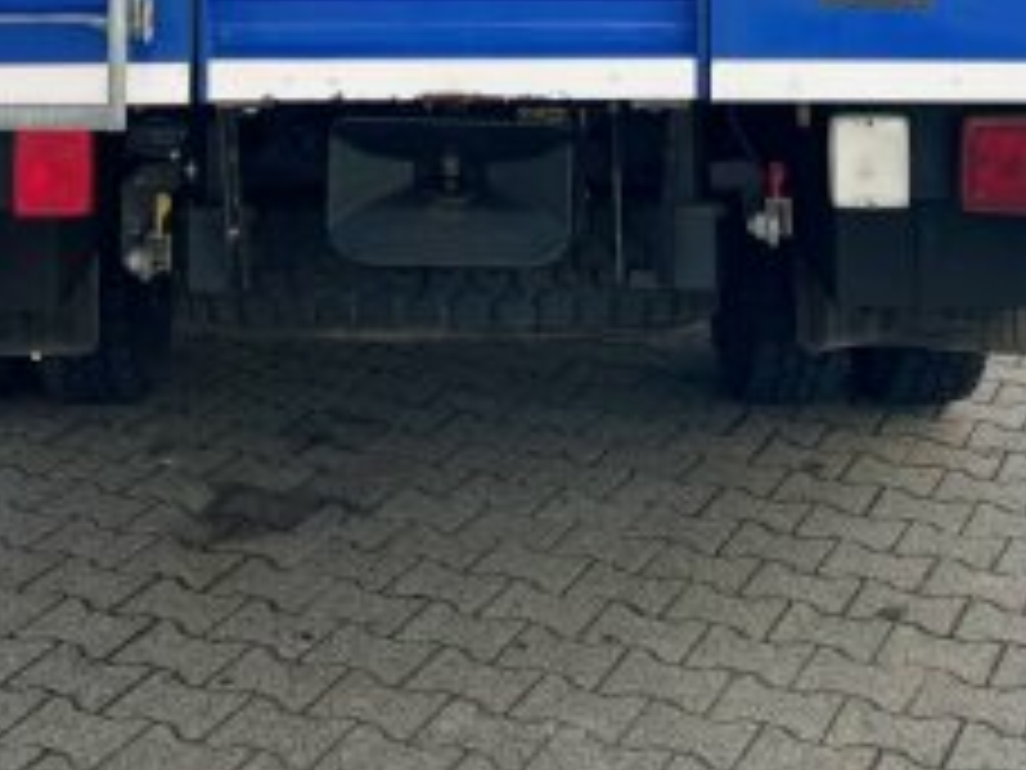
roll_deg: -1.5
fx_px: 2164
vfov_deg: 18.4
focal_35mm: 73
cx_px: 459
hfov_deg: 26.7
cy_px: -306
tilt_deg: +0.1
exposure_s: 1/3257
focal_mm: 5.7
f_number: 1.5
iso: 50
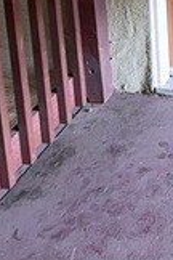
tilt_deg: -9.8
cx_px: 270
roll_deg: +3.9
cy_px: -124
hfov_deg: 16.0
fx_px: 555
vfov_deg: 22.1
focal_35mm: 77
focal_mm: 6.76
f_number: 1.78
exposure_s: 1/60
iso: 100
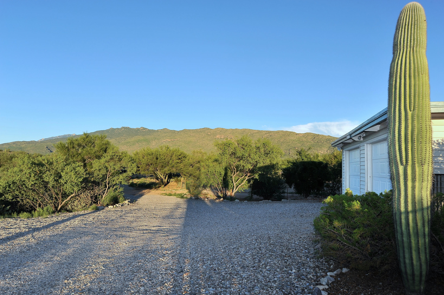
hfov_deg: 73.8
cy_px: 148
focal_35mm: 24
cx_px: 222
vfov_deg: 53.1
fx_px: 296
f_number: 11
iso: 320
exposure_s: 1/250
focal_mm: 24
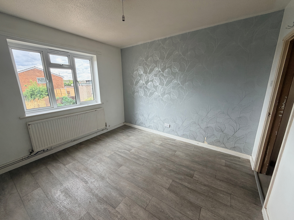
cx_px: 147
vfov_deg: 85.7
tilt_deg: -14.0
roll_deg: +1.0
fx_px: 119
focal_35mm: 14
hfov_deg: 102.1
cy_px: 110
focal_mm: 2.22
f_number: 2.2
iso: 125
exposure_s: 1/121
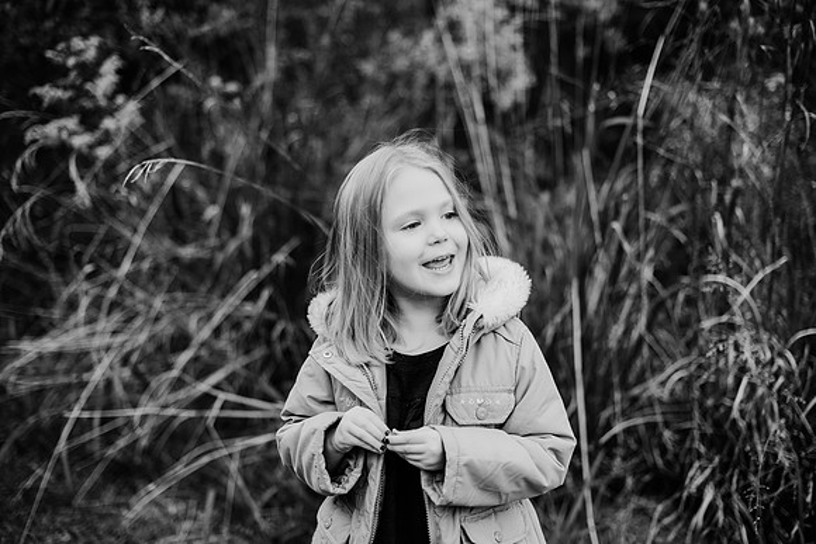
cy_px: 272
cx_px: 408
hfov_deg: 39.6
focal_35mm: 50
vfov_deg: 27.0
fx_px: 1134
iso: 320
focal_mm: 50
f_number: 2.2
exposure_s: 1/800
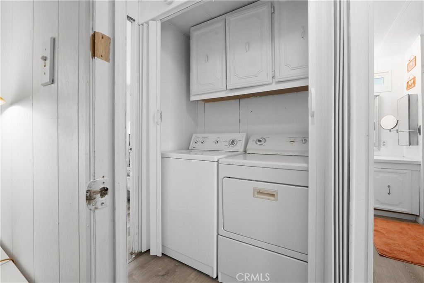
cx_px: 212
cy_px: 142
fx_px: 184
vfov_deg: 75.2
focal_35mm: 16
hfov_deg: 98.2
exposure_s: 1/500
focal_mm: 10.4
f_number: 6.3
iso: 5000
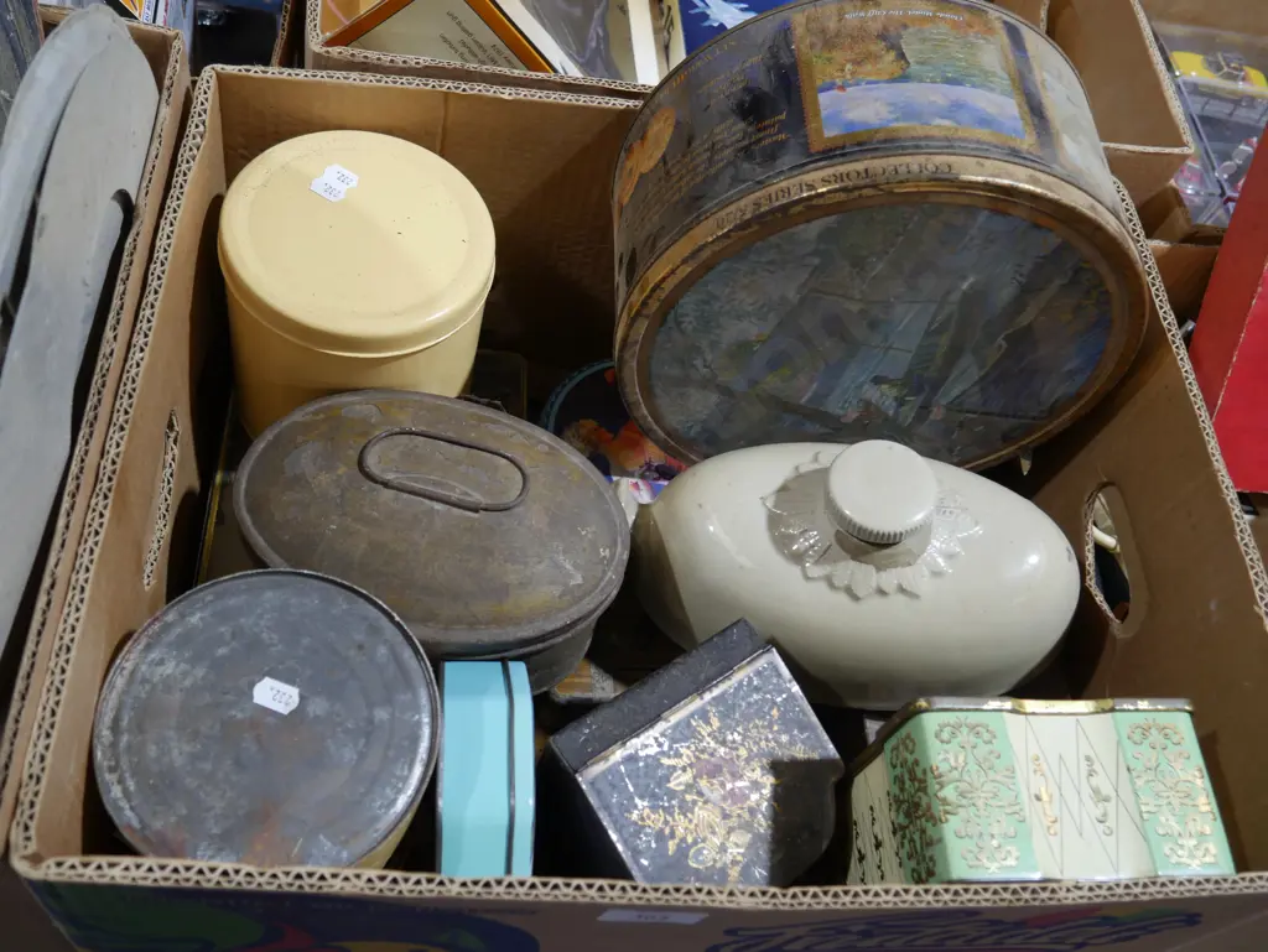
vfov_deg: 44.2
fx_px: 1173
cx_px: 634
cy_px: 476
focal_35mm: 32
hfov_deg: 56.8
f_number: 3.6
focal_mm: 16
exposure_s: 1/60
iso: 400
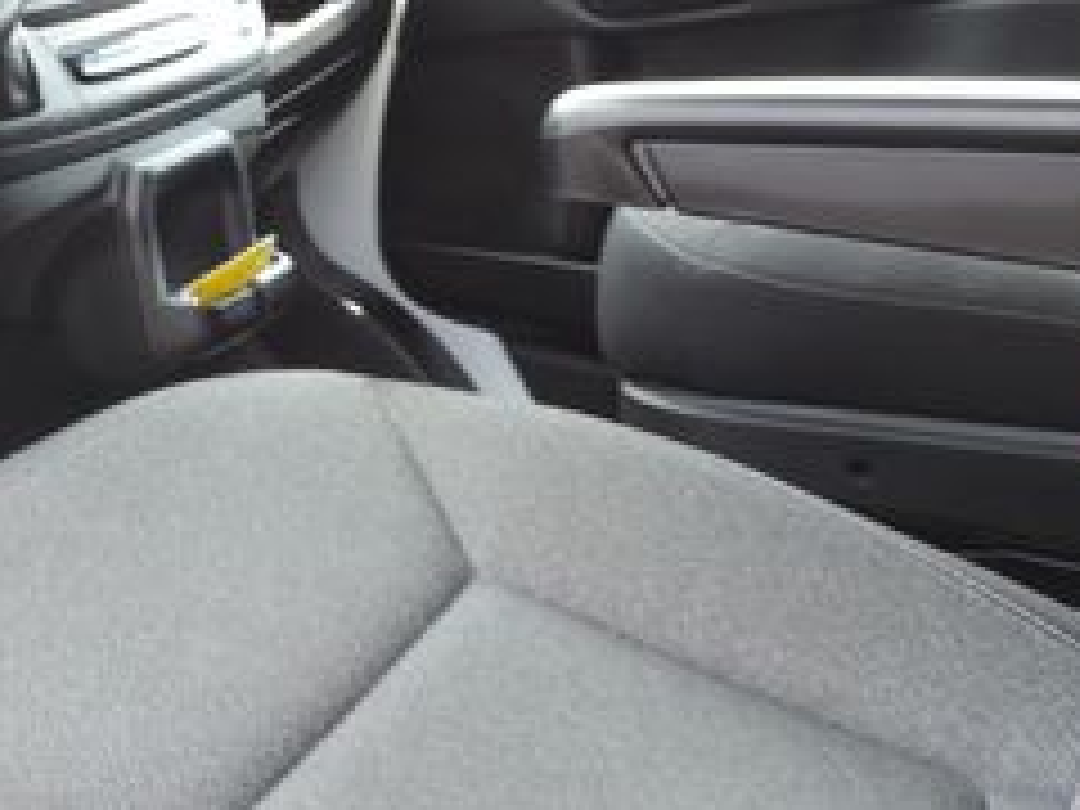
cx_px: -220
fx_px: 1997
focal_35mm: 64
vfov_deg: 22.7
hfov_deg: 26.8
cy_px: 207
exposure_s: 1/30
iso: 80
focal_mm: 4.3
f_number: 3
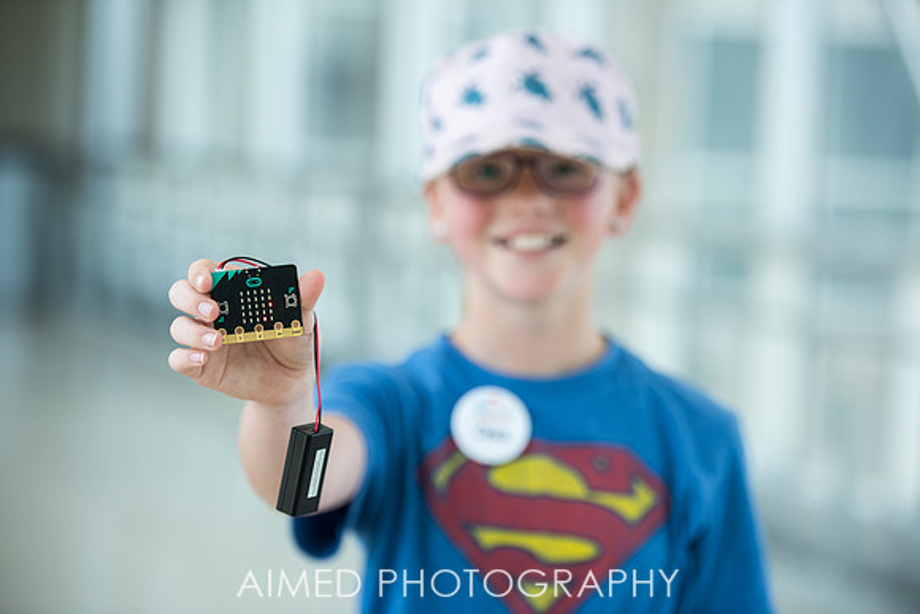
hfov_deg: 18.3
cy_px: 307
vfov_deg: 12.2
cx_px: 460
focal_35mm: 112
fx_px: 2863
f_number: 3.2
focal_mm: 112
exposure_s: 1/800
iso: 800
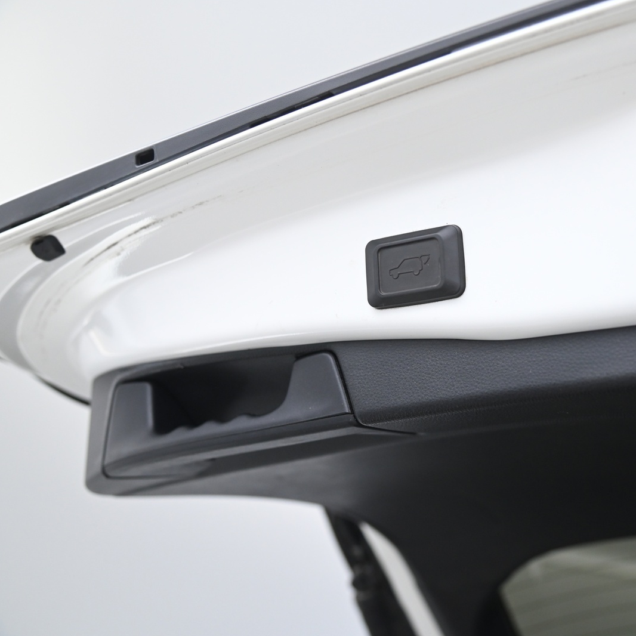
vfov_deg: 38.3
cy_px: 320
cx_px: 455
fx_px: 915
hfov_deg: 37.6
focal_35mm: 44
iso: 2000
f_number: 4
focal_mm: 34
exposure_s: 1/80
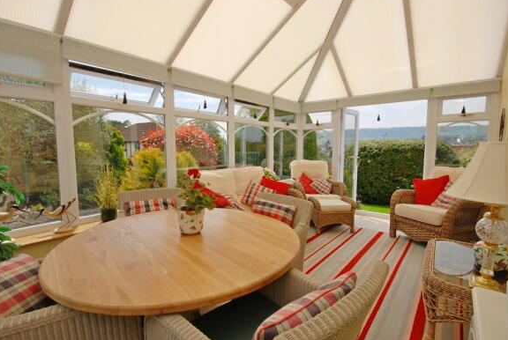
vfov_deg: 70.6
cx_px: 257
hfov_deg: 93.2
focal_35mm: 17
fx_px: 240
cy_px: 168
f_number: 8
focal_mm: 10
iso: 100
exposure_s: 1/200
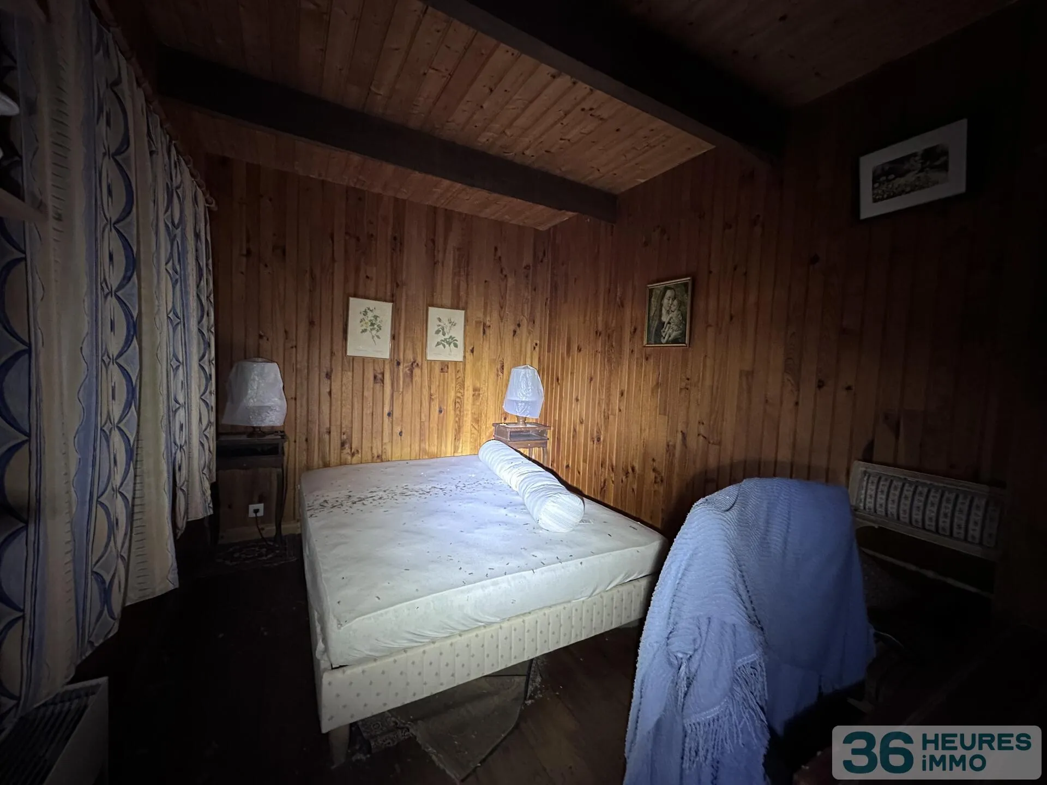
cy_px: 392
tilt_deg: -4.1
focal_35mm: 14
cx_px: 524
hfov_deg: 102.1
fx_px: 423
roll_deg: -2.5
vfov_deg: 85.7
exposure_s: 1/60
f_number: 2.2
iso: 640
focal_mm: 2.22
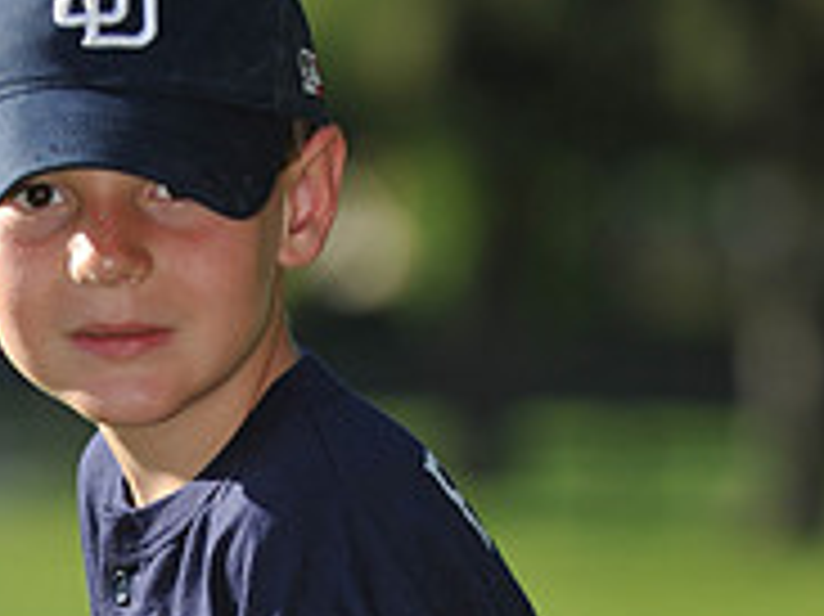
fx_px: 11228
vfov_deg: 3.1
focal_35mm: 472
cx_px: 162
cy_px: 688
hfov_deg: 4.2
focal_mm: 155
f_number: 4
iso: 200
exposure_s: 1/1600
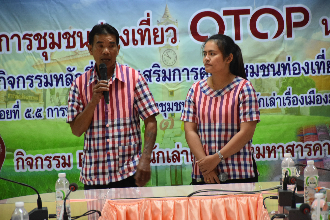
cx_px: 165
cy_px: 110
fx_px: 1787
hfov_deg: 10.5
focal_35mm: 195
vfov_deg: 7.0
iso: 1250
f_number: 5.6
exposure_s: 1/60
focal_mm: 130
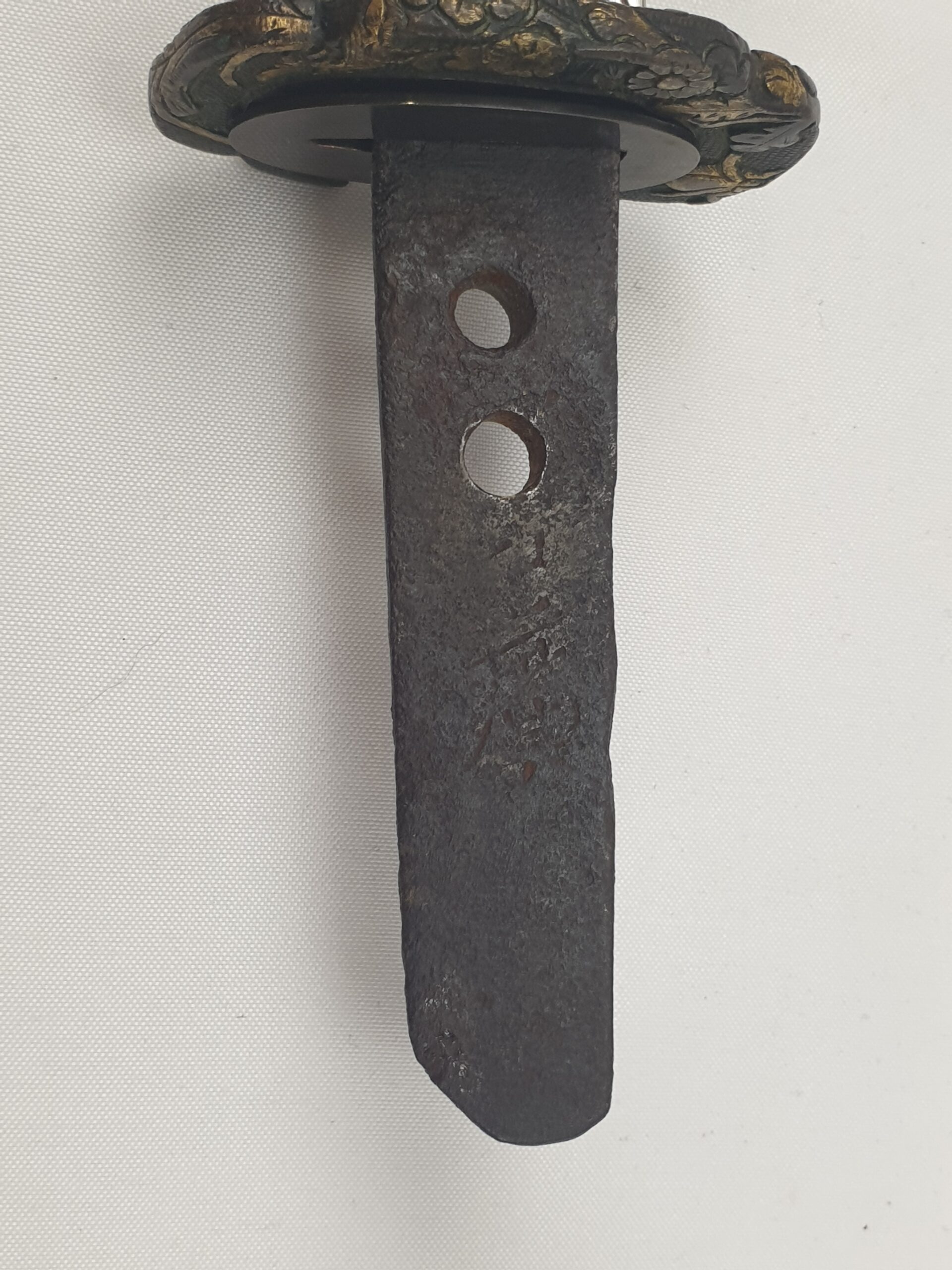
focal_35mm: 26
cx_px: 476
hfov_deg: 53.1
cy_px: 635
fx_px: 953
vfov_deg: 67.3
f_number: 2.4
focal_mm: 4.3
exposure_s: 1/100
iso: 80
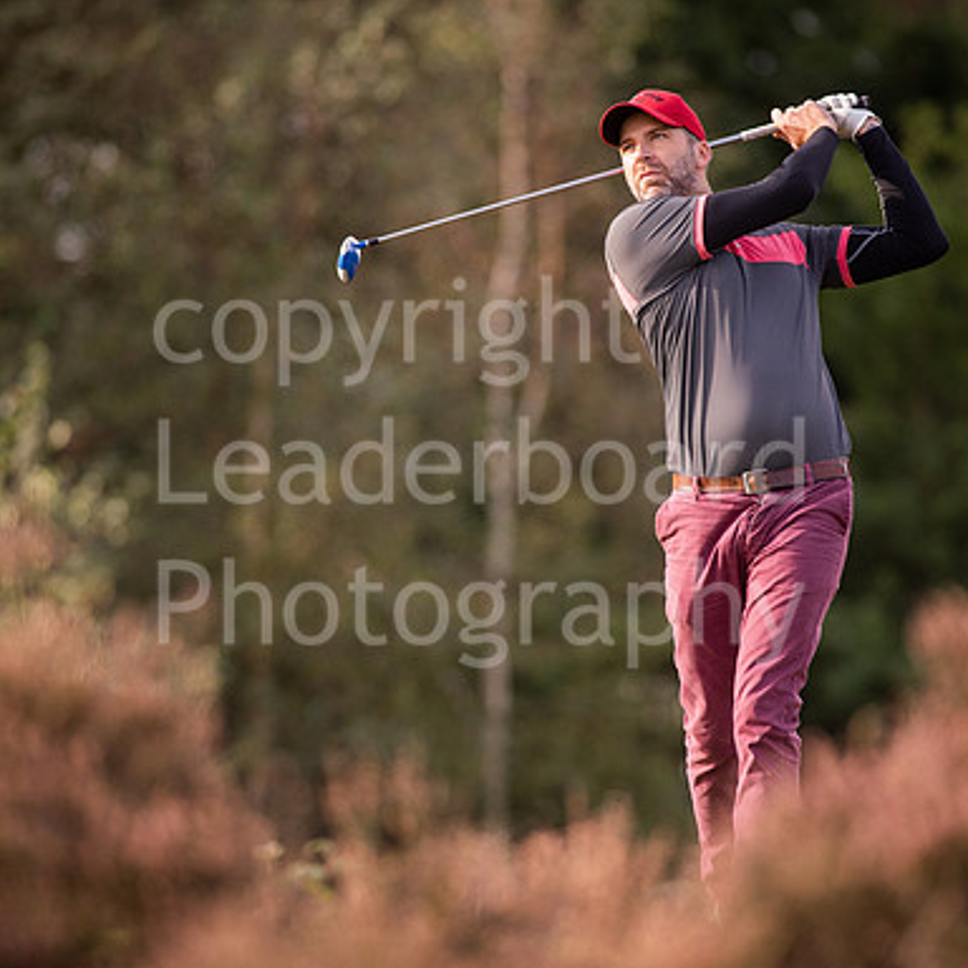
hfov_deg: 4.6
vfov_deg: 4.6
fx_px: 12180
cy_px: 485
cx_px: 484
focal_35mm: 385
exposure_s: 1/3200
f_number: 4
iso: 400
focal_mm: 300
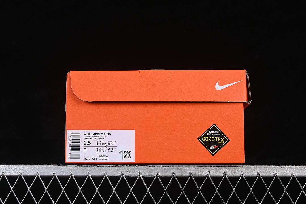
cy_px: 102
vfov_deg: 18.2
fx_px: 637
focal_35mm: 75
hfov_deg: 27.0
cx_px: 153
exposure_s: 1/80
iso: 160
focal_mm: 50
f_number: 8
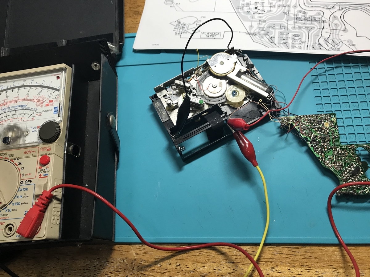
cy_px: 138
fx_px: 299
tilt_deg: -68.5
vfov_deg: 49.7
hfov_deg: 63.4
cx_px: 185
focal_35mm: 28
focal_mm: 3.99
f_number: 1.8
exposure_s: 1/40
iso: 25
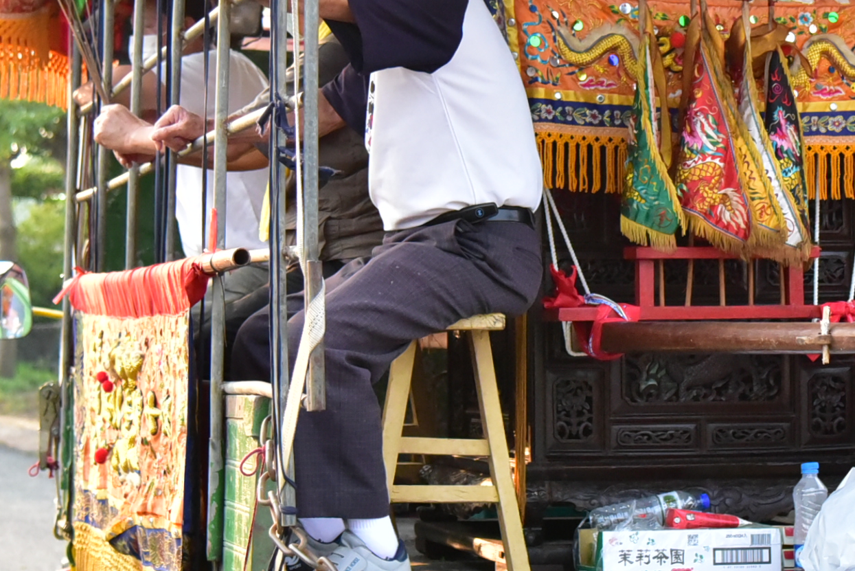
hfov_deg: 17.5
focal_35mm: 116
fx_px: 2756
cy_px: 177
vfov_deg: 11.8
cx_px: 685
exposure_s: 1/4000
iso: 6400
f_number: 4
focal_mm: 48
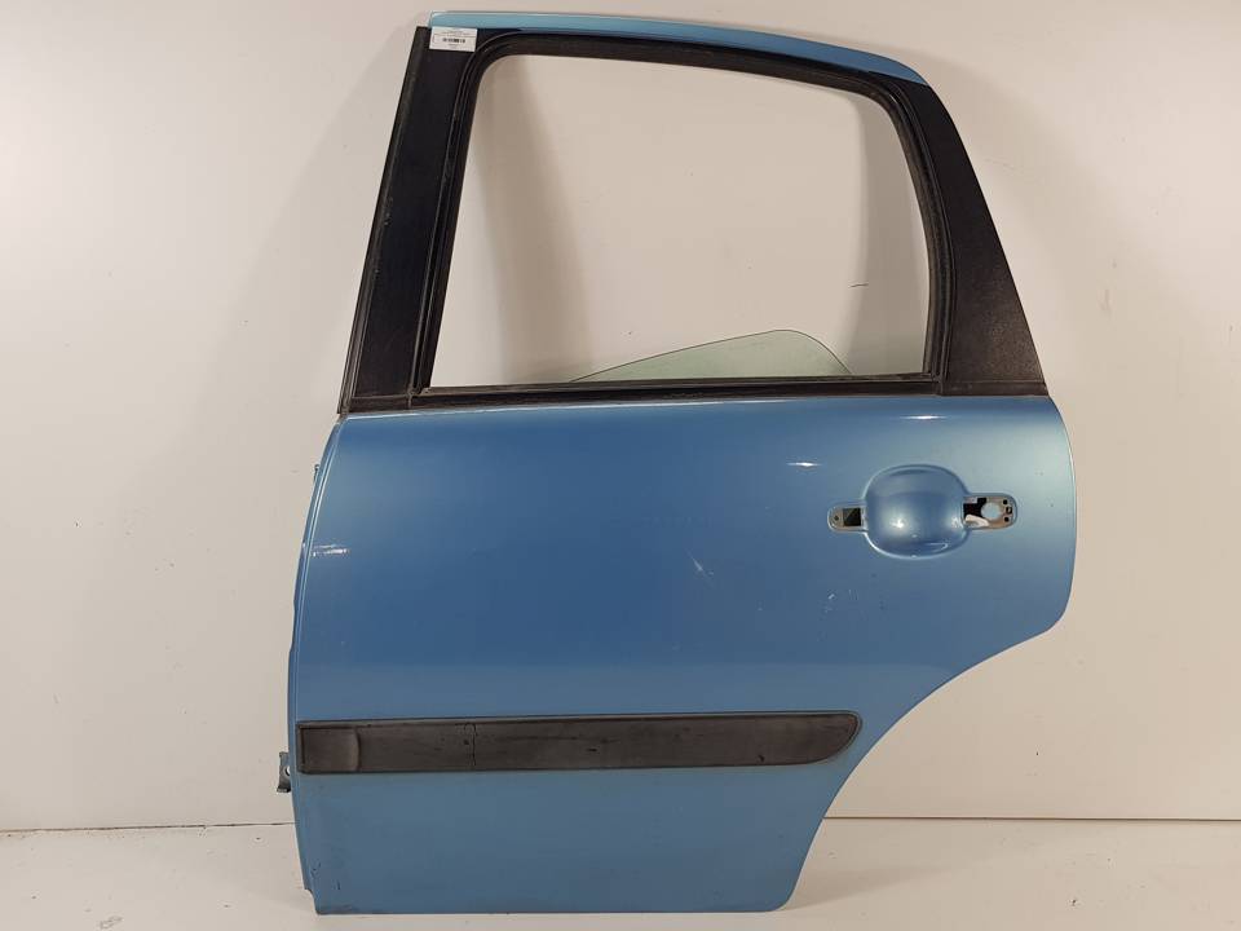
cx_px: 620
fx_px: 932
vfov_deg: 53.1
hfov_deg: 67.3
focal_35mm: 26
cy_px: 466
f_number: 1.7
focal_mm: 4.2
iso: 40
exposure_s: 1/105
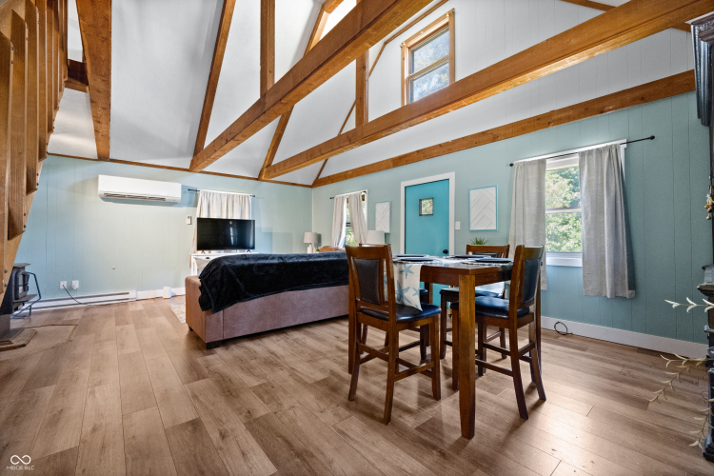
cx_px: 357
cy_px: 238
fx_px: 297
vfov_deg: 77.3
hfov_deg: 100.4
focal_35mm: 15
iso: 22800
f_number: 9
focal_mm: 15
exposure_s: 1/15
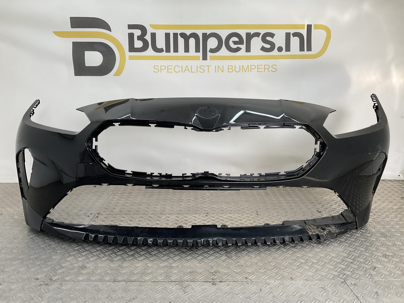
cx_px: 202
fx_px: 338
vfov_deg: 48.2
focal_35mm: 29
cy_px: 152
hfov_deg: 61.7
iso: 16
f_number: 1.8
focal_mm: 3
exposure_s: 1/251
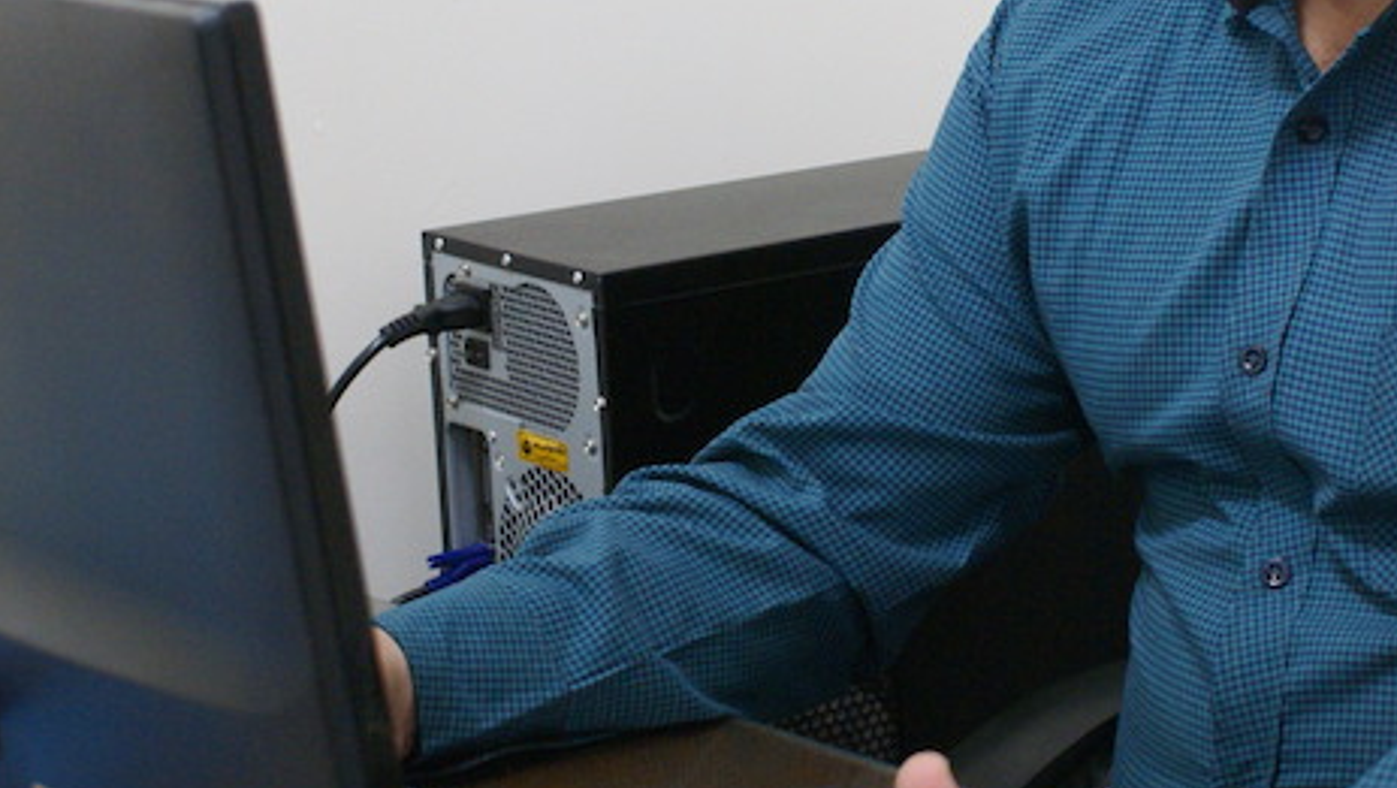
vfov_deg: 13.1
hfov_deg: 23.1
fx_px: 3410
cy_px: 121
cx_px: 923
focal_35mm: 92
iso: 400
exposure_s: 1/20
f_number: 5
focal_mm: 28
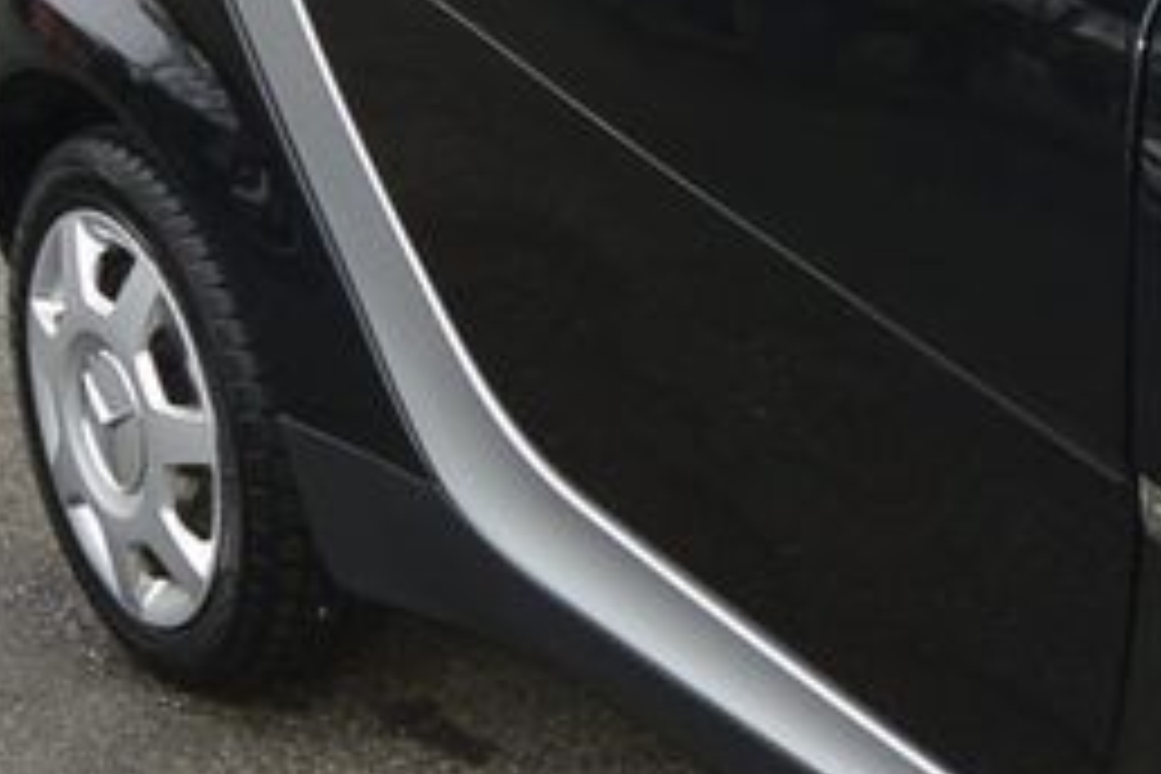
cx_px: 1629
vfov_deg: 12.8
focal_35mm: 107
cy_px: 272
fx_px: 3450
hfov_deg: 17.5
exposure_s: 1/200
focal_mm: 10
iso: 160
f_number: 4
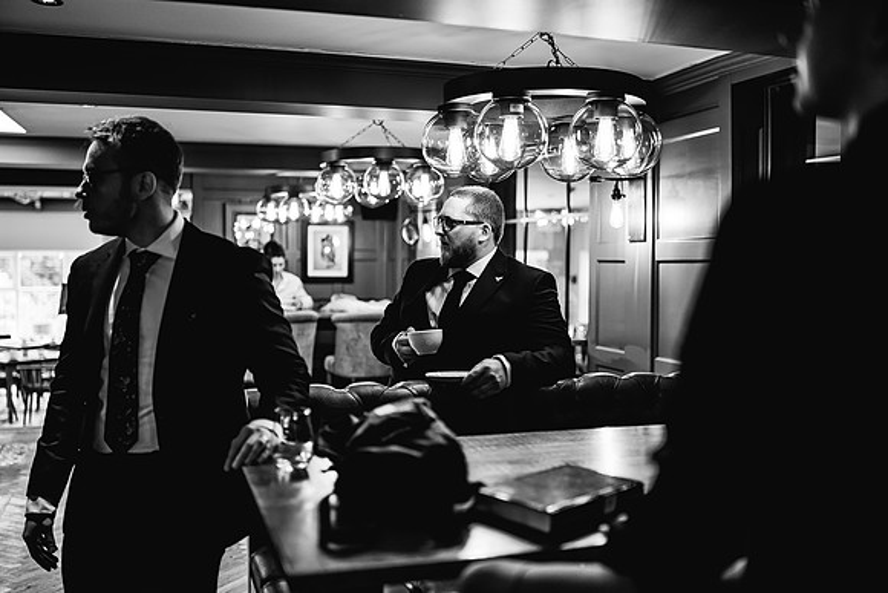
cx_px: 444
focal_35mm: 36
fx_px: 897
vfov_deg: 36.5
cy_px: 296
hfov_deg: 52.7
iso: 500
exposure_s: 1/250
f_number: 1.4
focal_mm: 35
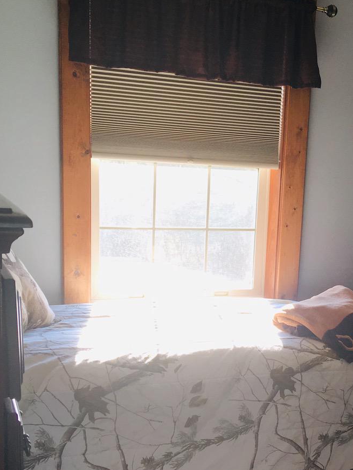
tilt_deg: -11.9
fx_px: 693
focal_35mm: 51
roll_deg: -2.3
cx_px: 258
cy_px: 314
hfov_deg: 28.2
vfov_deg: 37.1
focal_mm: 4.15
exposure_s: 1/60
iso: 32
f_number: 2.2
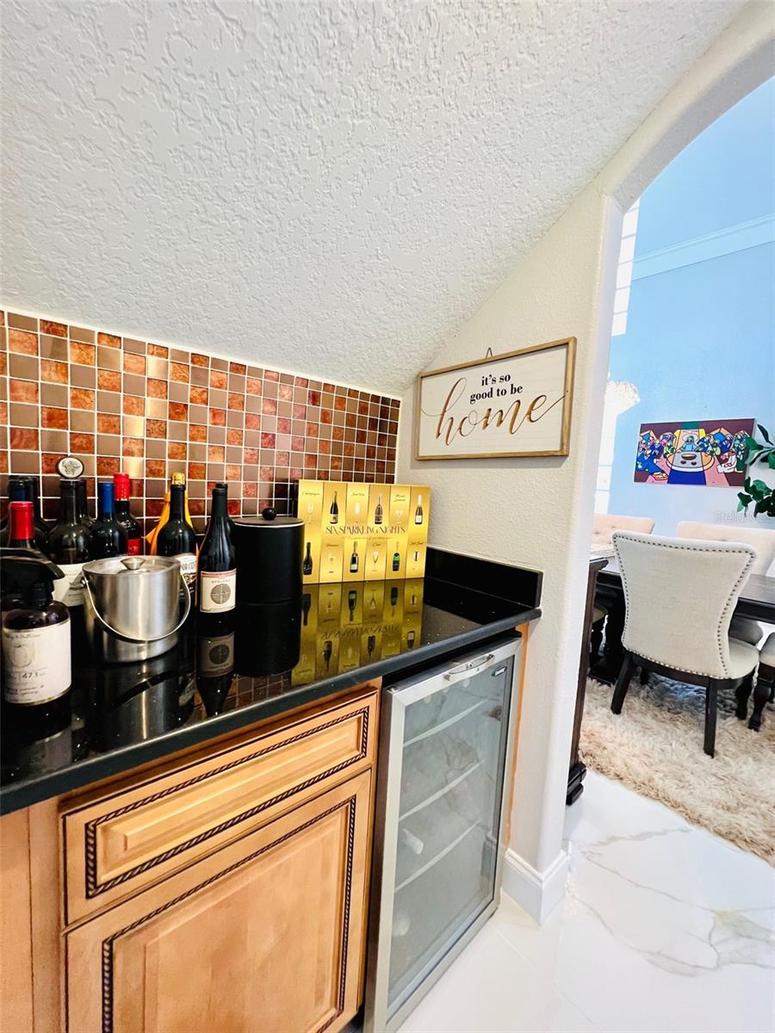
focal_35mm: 13
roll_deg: -2.9
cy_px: 516
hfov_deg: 89.9
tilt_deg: -4.4
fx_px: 388
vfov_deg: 106.2
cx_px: 388
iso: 400
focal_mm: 1.57
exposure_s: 1/60
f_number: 1.8
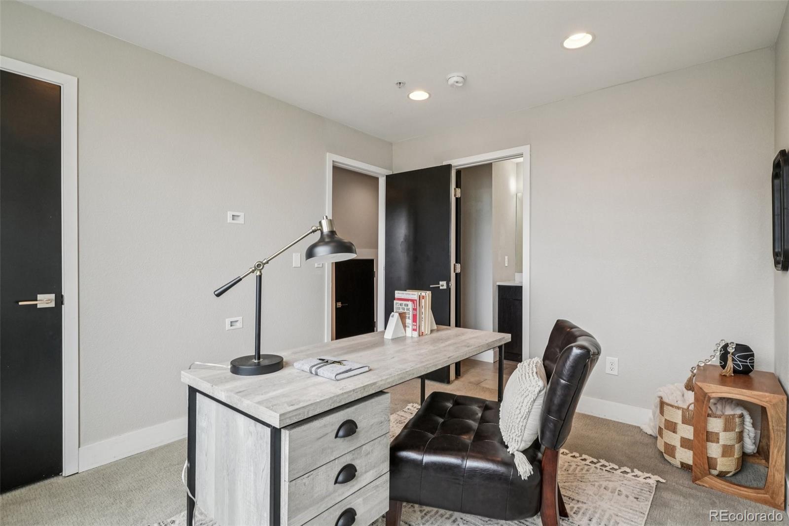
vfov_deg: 72.0
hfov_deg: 95.0
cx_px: 394
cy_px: 263
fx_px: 362
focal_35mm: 16
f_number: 8
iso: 250
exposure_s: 1/30
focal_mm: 11
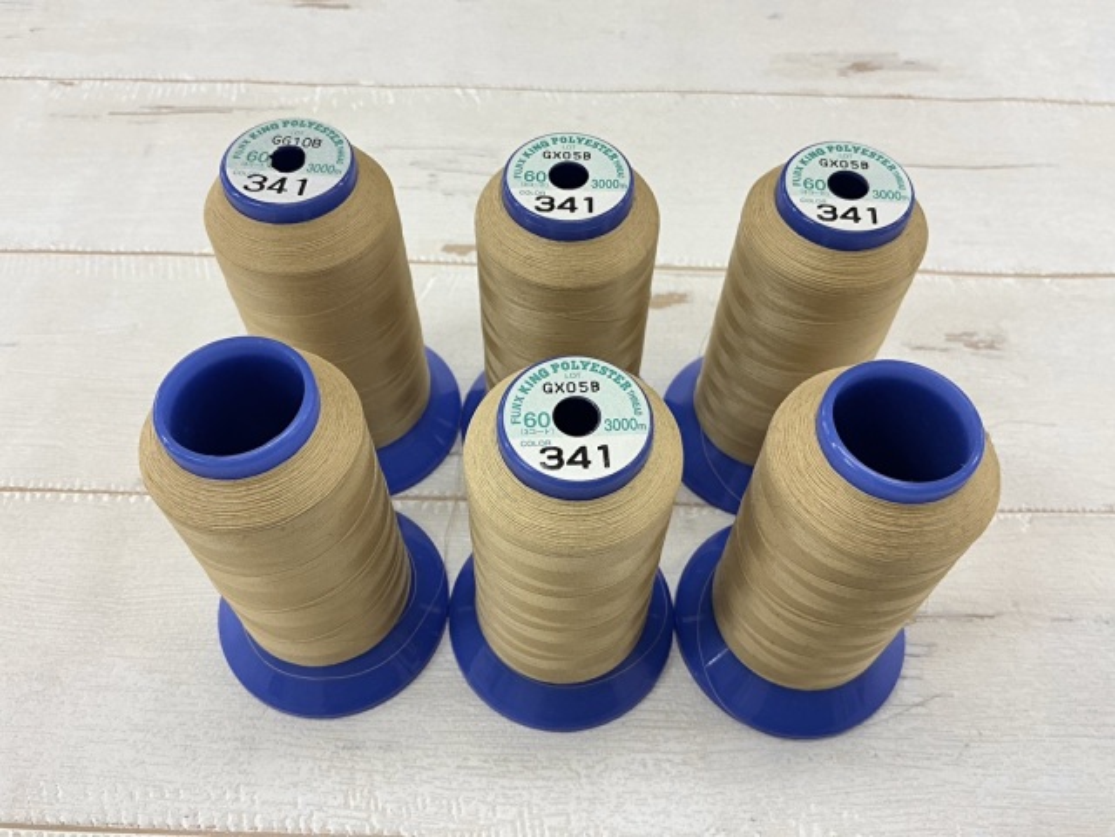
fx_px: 934
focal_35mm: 29
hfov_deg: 61.7
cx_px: 558
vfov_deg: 48.2
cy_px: 418
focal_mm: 3
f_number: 1.8
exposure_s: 1/60
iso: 80
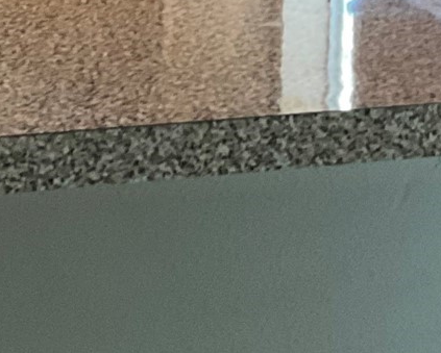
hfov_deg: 13.8
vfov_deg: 10.5
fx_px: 1789
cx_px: -39
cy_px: -321
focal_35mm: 137
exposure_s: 1/40
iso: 200
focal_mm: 3
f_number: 1.8
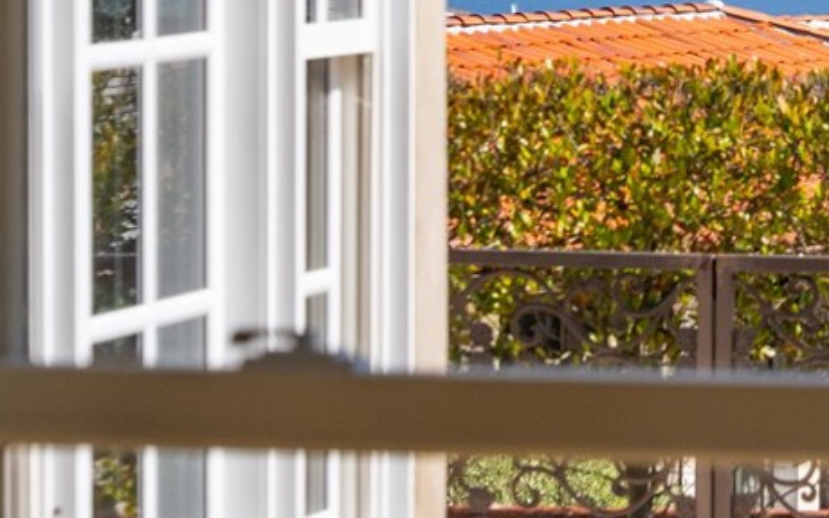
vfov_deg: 4.0
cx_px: 831
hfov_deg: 6.4
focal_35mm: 327
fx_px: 7384
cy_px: -21
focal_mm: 96
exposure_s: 1/400
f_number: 10
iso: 500
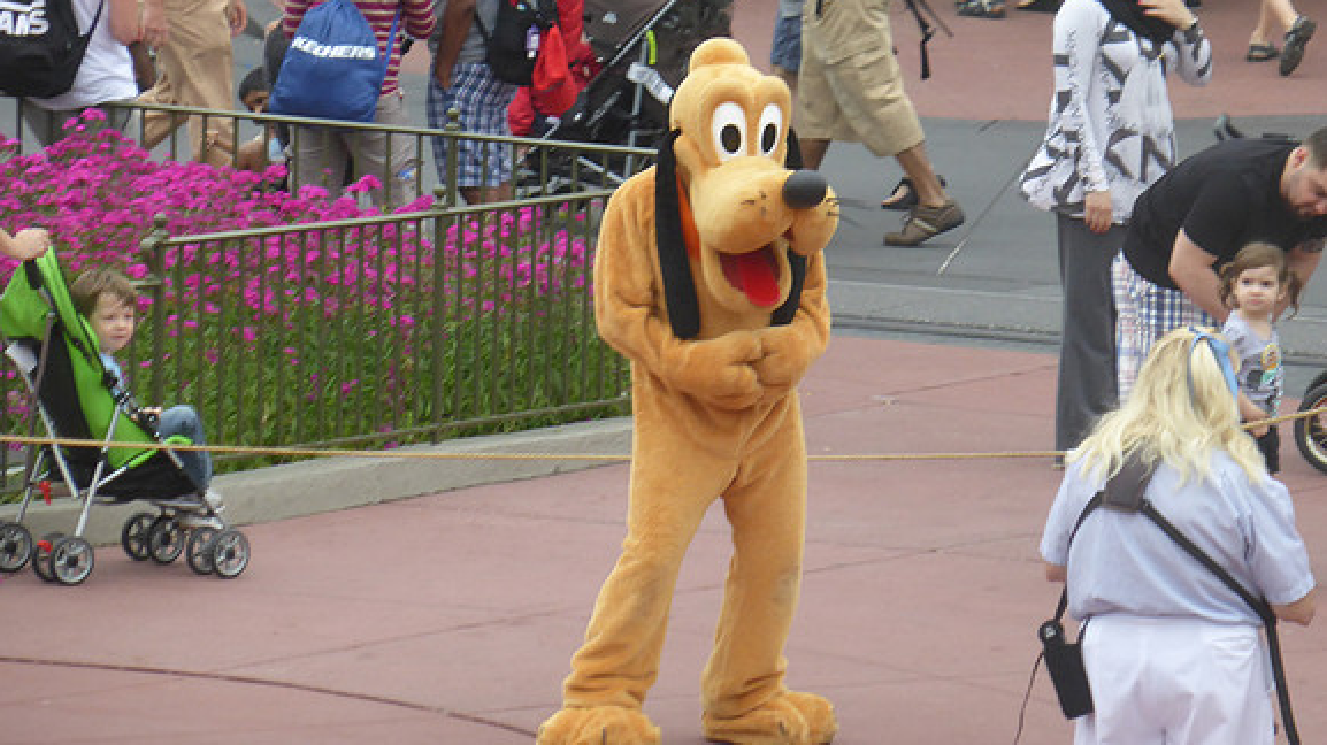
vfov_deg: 3.2
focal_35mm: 377
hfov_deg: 5.7
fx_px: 13260
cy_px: 344
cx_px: 665
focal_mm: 55.7
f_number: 5.9
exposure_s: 1/200
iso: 200
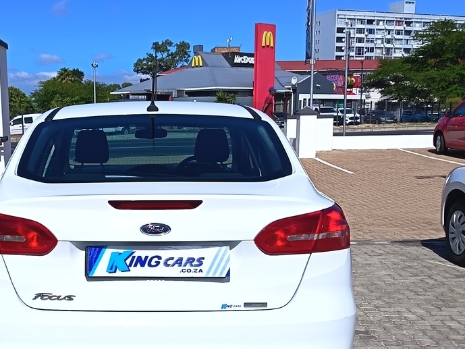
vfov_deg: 27.8
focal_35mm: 52
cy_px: 248
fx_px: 699
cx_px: 134
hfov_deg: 36.2
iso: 100
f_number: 1.75
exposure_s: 1/1462
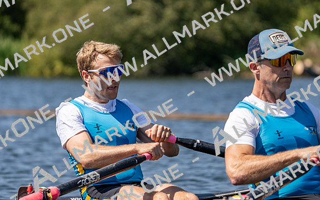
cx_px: 159
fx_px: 2696
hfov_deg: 6.8
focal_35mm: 309
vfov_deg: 4.3
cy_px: 97
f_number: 5.6
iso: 250
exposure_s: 1/2000
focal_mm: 268
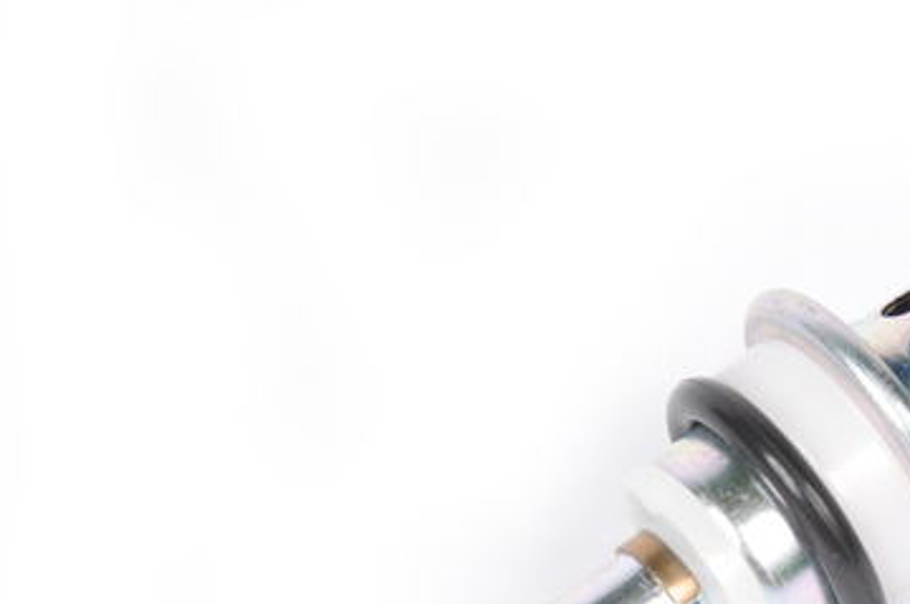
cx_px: 804
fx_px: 13455
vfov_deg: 2.6
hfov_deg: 3.9
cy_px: 497
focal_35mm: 533
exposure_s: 1/200
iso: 125
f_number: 25
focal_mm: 200
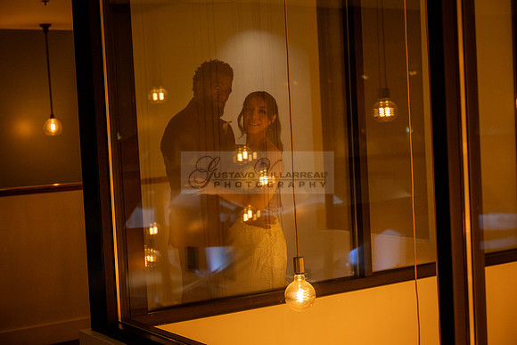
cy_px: 172
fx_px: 891
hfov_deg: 32.4
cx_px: 258
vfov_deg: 21.9
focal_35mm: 62
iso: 800
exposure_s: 1/200
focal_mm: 62
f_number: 4
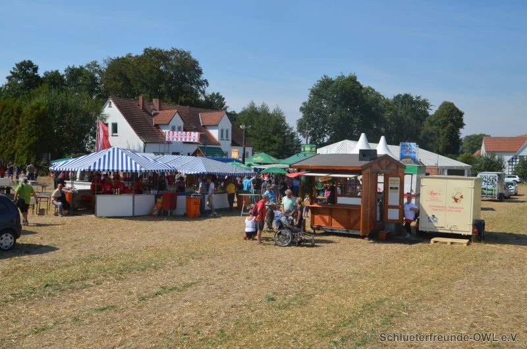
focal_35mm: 36
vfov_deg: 36.7
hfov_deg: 53.2
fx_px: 526
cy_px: 174
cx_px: 264
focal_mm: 24
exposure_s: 1/320
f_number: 9
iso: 100
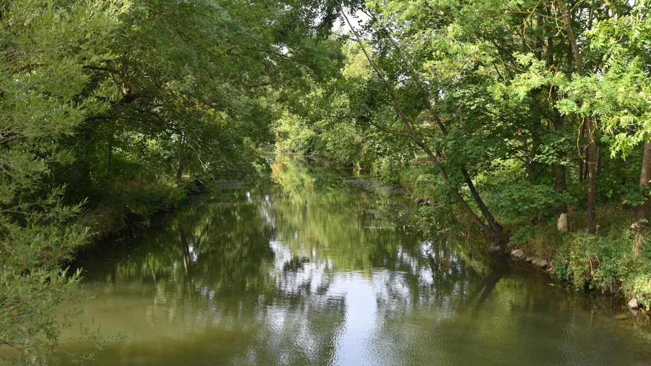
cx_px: 328
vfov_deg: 25.9
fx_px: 794
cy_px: 158
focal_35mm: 46
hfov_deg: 44.6
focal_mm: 43
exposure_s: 1/250
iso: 200
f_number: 5.6
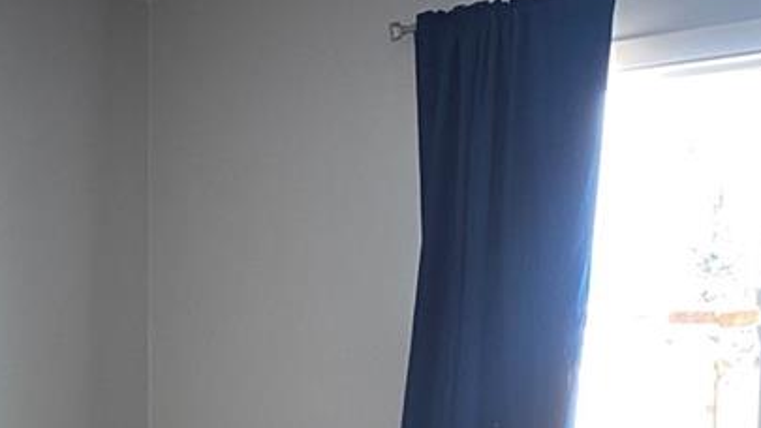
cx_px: -79
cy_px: 556
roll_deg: +0.4
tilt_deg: -7.3
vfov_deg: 13.9
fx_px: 1695
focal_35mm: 84
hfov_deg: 23.7
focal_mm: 4.25
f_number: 1.8
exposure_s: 1/60
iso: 100
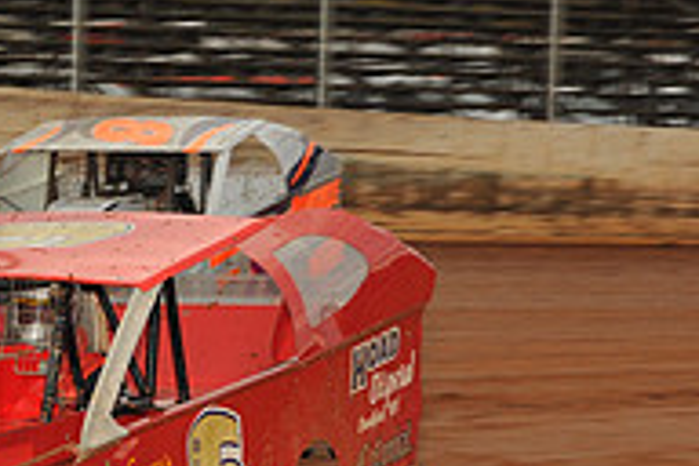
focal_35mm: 211
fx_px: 4097
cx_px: -218
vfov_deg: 6.5
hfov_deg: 9.6
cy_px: 350
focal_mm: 70
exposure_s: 1/320
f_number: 7.1
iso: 800
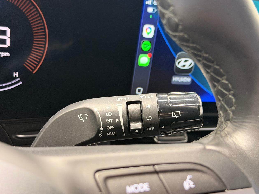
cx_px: 128
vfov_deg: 29.7
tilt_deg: -22.1
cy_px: 98
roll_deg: -11.6
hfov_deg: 38.9
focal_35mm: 49
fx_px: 367
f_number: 1.78
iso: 320
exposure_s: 1/40
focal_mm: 6.76
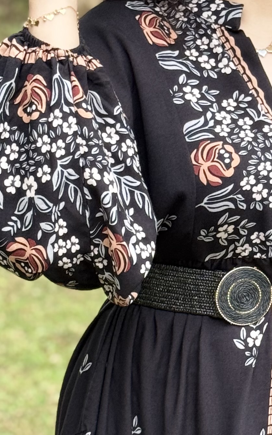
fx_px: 1815
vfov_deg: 13.7
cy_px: 269
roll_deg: -1.9
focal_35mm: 153
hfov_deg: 8.5
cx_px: 236
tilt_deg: -9.6
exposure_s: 1/85
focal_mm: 6.76
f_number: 1.78
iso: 100
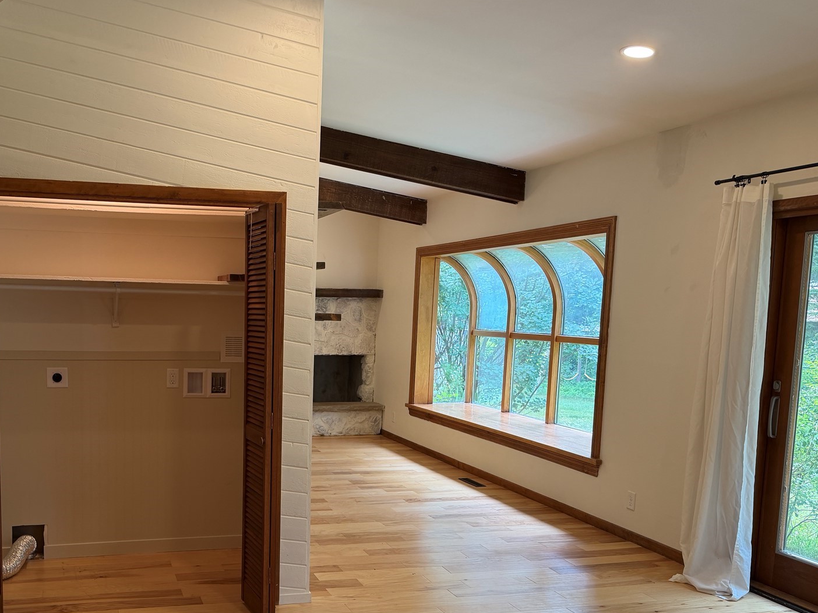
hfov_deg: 51.4
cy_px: 416
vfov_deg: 40.1
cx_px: 256
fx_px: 827
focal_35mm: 35
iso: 125
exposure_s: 1/120
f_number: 1.78
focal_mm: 6.76
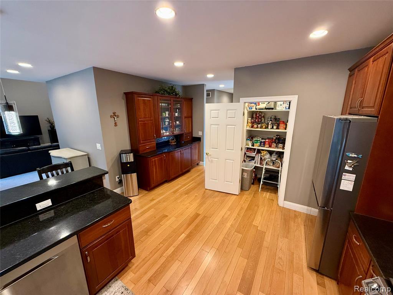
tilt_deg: -12.7
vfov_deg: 85.7
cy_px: 148
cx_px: 196
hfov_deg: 102.1
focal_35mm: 14
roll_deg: +0.6
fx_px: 159
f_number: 2.2
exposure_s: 1/60
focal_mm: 2.22
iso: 320
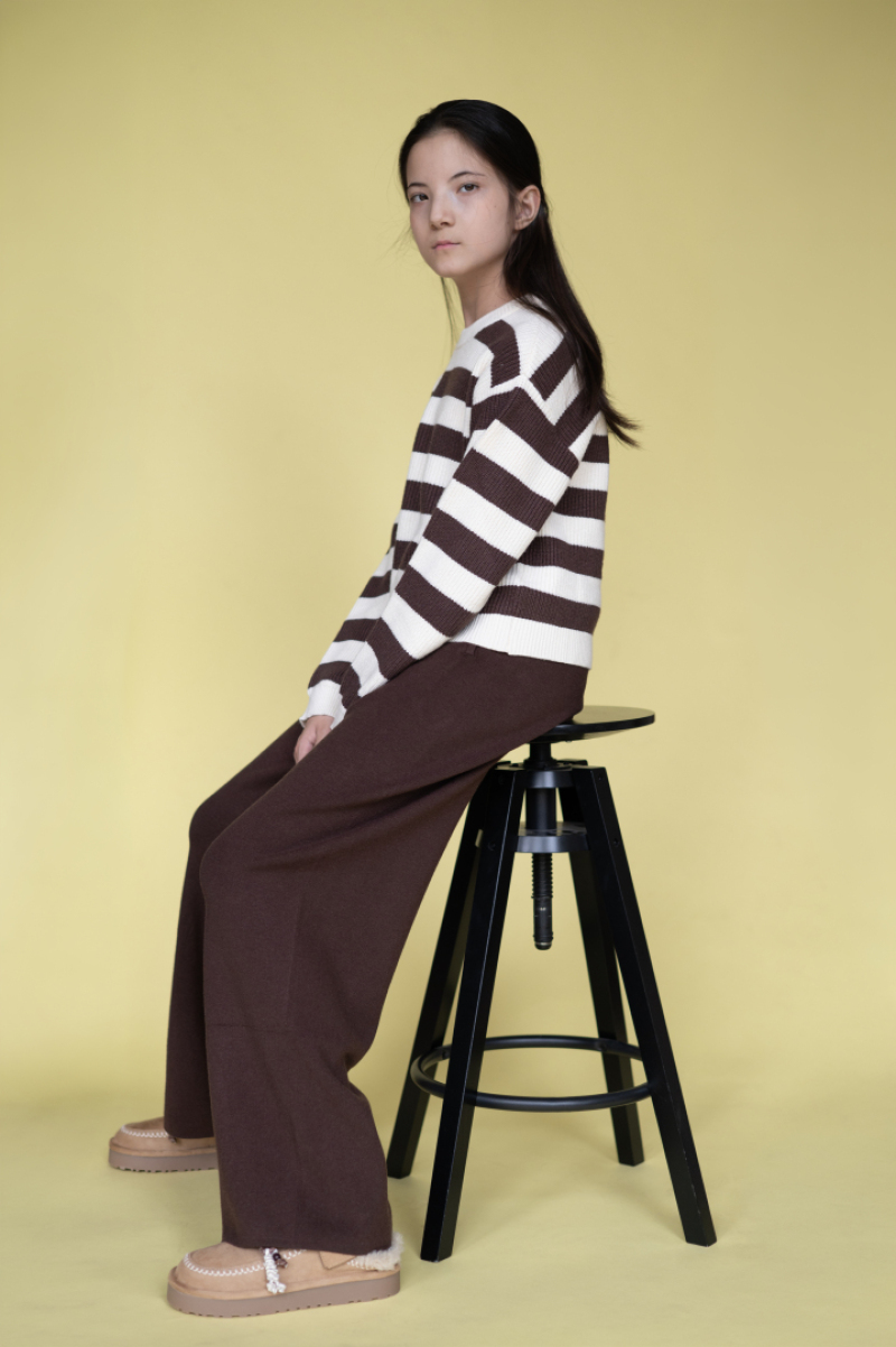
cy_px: 674
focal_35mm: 50
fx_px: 1869
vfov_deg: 39.6
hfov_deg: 27.0
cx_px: 448
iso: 400
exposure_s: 1/1000
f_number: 2.2
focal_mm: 50
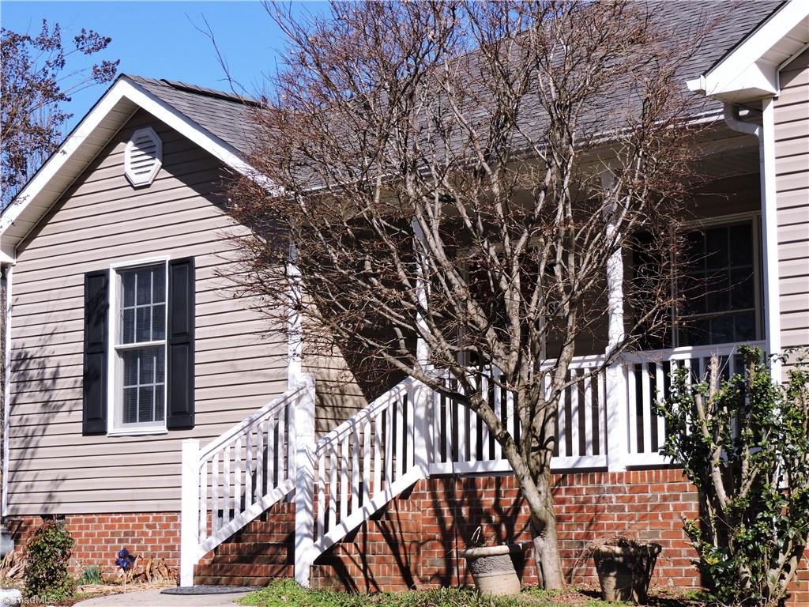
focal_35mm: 85
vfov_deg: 17.4
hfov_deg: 23.0
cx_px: 404
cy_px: 304
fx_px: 1987
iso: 100
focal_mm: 15.2
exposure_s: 1/800
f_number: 4
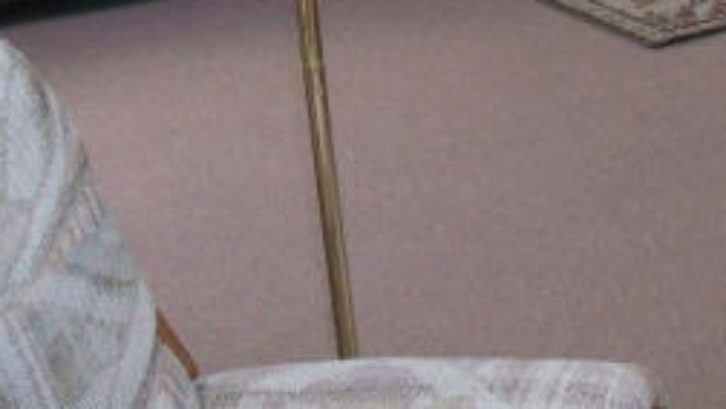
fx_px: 1868
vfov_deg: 11.9
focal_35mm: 97
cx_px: 769
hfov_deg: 21.1
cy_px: -204
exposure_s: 1/60
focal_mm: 6.3
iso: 250
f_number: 3
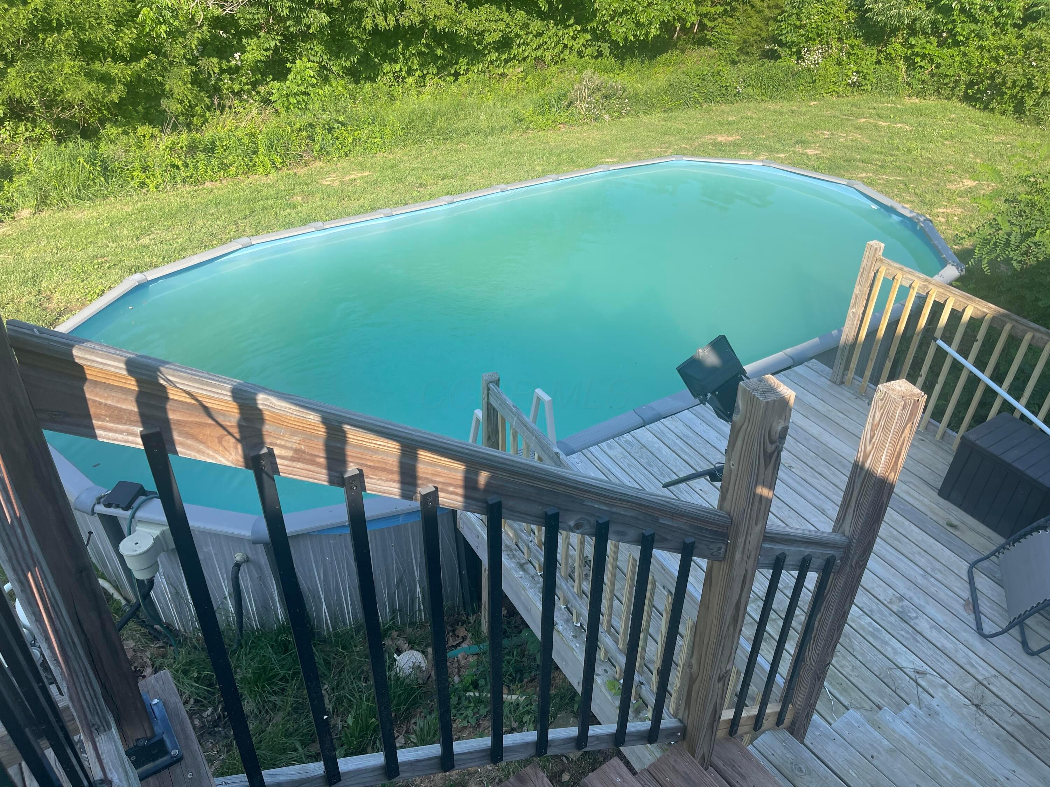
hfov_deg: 69.4
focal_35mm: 25
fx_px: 758
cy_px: 394
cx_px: 525
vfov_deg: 54.9
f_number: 1.6
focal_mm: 5.1
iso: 32
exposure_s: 1/1323
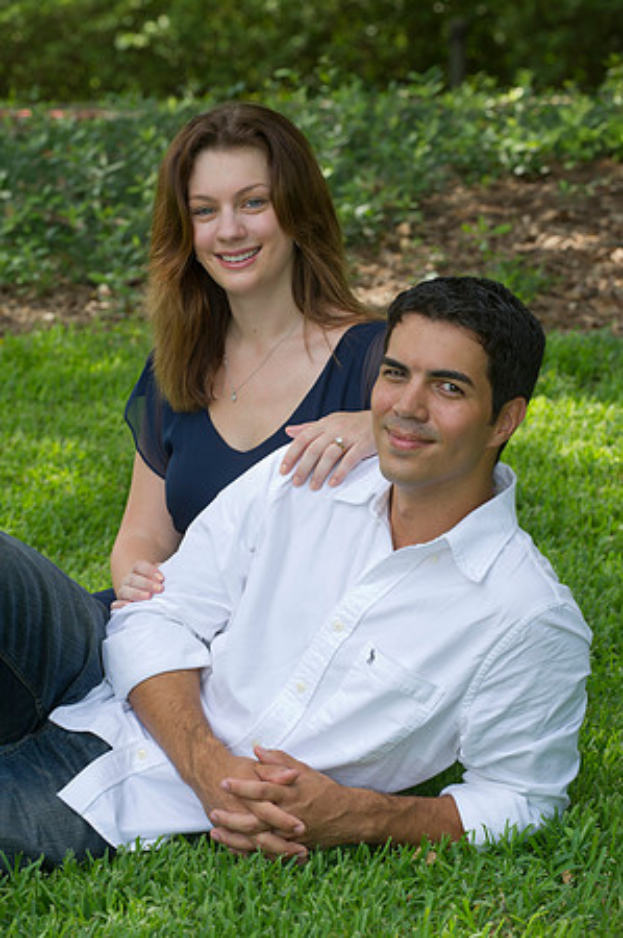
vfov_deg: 16.4
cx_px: 312
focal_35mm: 125
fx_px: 3252
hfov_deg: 10.9
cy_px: 469
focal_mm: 125
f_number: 7.1
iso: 320
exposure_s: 1/100
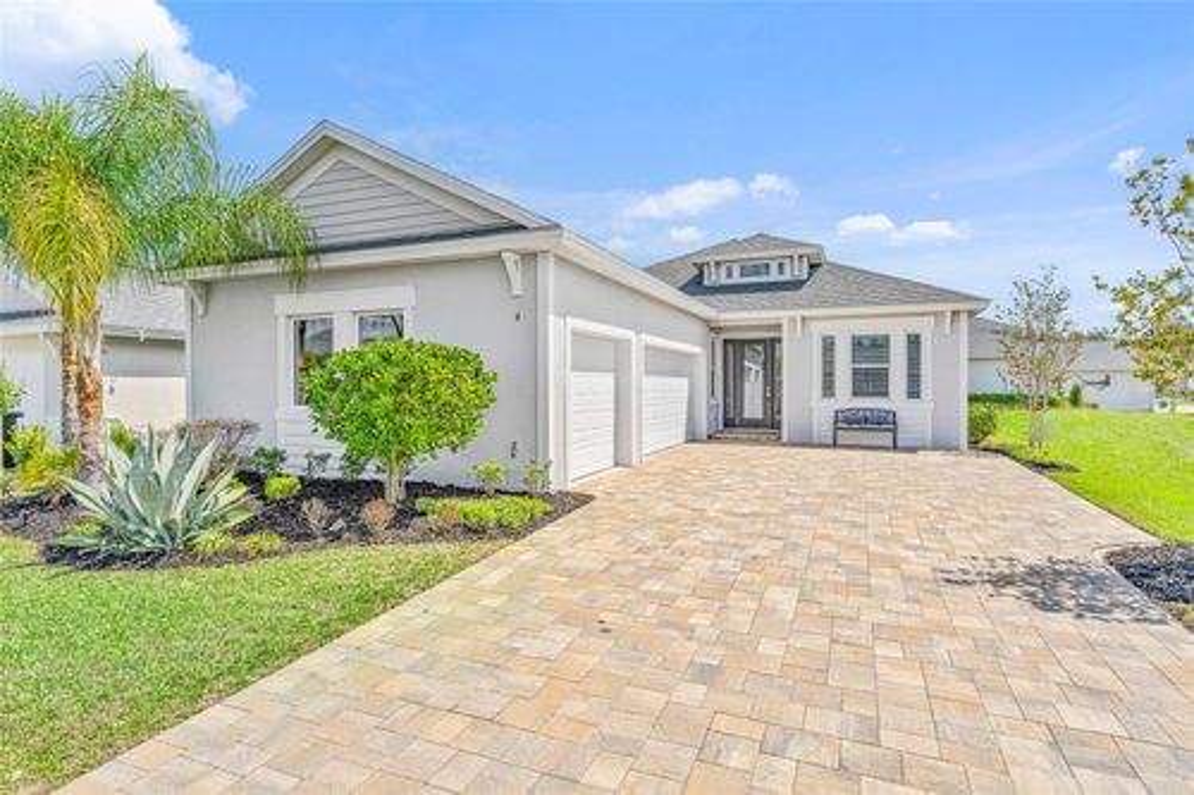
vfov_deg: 65.3
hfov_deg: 87.8
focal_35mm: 19
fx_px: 620
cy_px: 398
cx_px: 597
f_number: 8
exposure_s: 1/320
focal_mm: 18.7
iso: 320
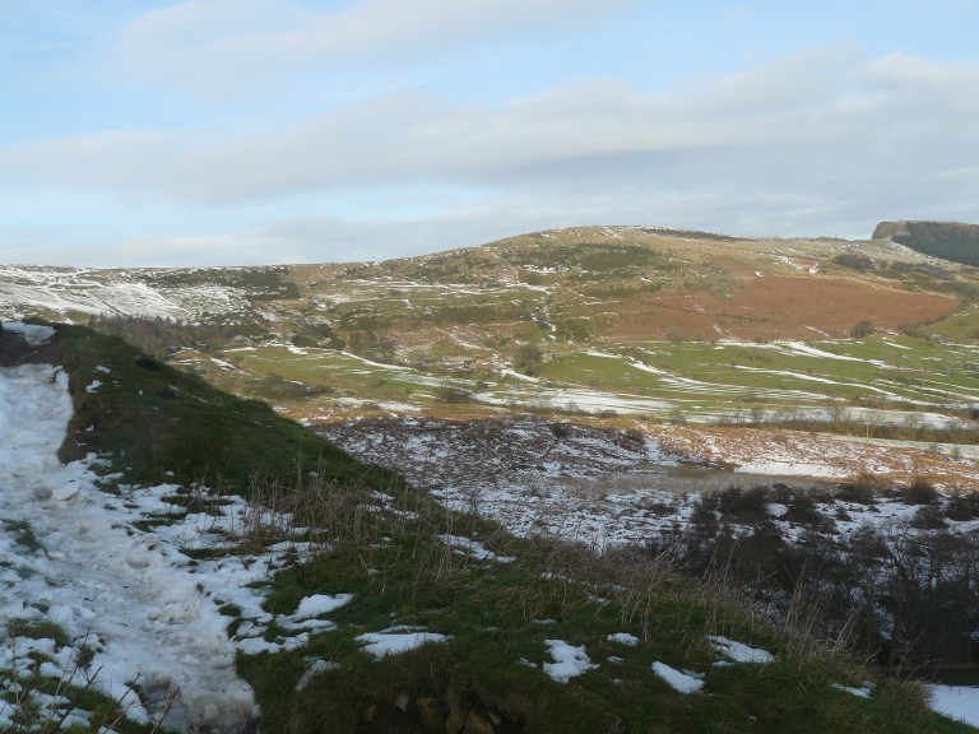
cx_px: 490
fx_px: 1018
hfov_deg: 51.4
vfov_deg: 39.7
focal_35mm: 36
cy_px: 367
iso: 100
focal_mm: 6
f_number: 5.6
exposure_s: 1/250
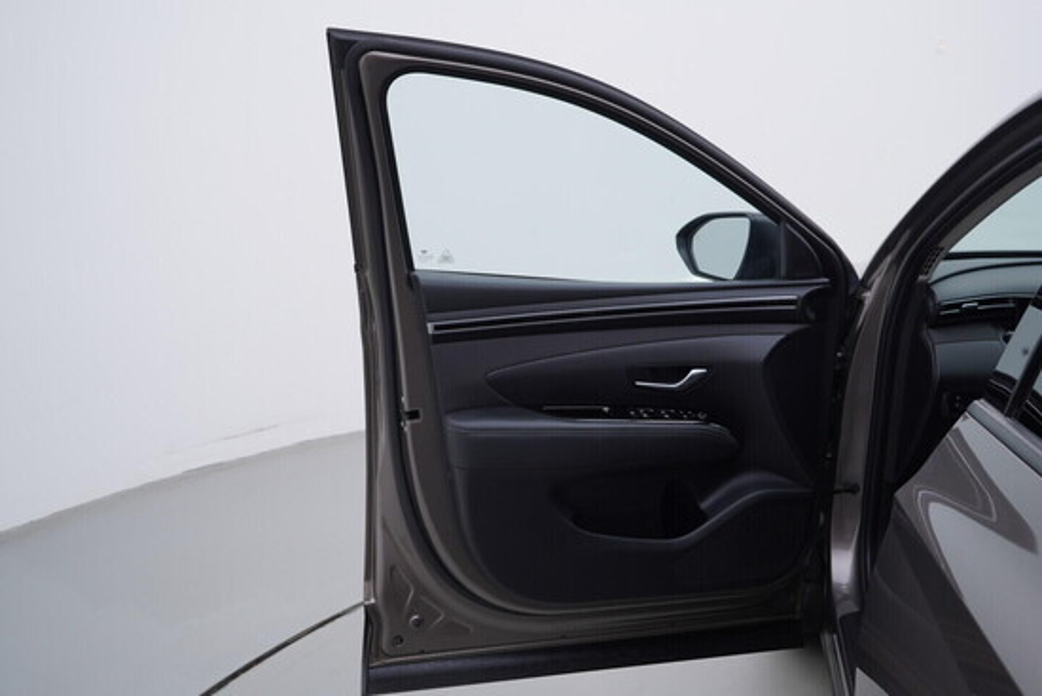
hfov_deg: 53.1
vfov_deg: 36.9
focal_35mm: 36
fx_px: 1042
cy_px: 348
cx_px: 521
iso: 125
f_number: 4
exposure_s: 1/80
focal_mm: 24
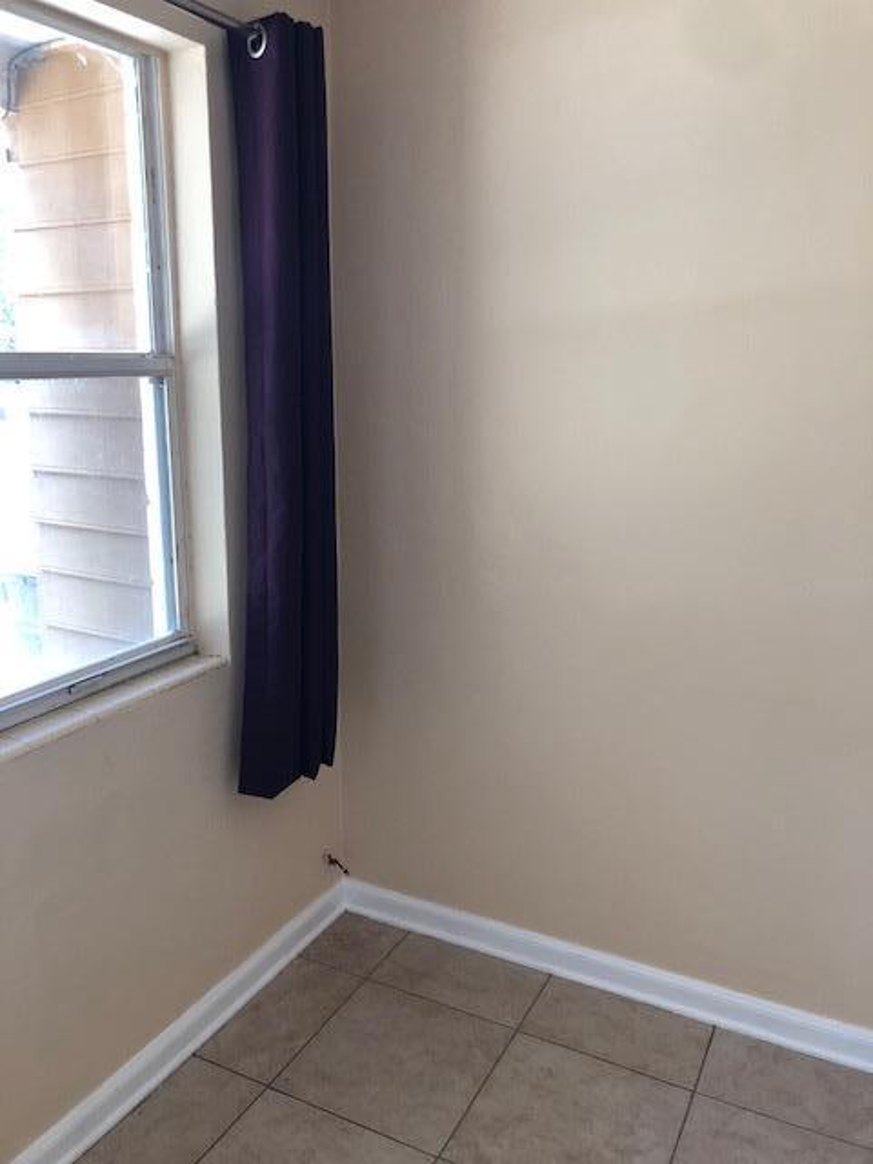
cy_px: 582
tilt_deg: -12.3
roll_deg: -0.2
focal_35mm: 28
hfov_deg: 49.7
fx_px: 942
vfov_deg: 63.4
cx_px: 436
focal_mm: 3.99
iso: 25
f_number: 1.8
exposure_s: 1/30
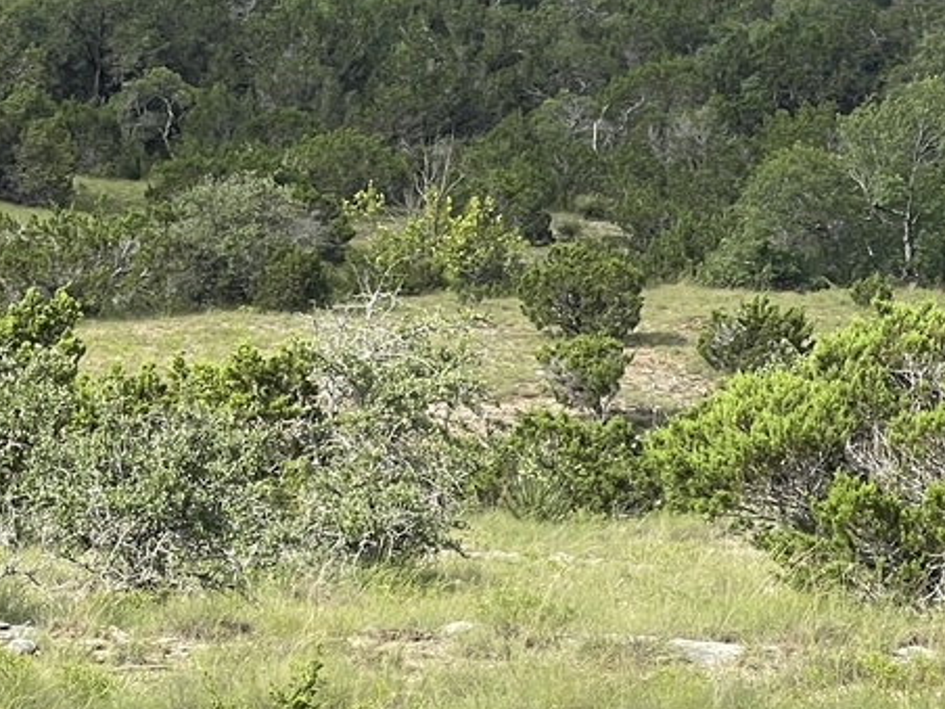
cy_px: -165
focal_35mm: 204
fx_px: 5569
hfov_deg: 9.7
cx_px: 234
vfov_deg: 7.2
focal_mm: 7.5
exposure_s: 1/978
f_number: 2.2
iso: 20
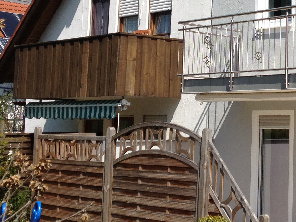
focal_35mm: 92
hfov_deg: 20.6
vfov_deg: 15.9
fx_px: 787
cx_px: 296
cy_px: 29
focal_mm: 4.28
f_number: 2.4
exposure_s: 1/2208
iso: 50
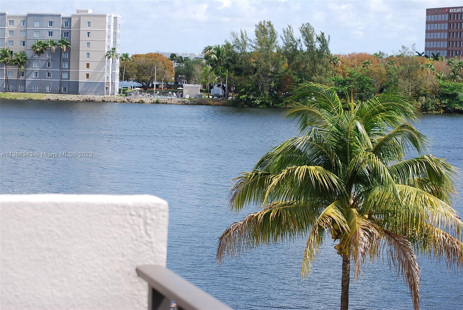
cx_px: 232
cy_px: 155
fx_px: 1062
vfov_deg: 16.6
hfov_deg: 24.6
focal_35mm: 82
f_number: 7.1
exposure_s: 1/200
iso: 100
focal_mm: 55
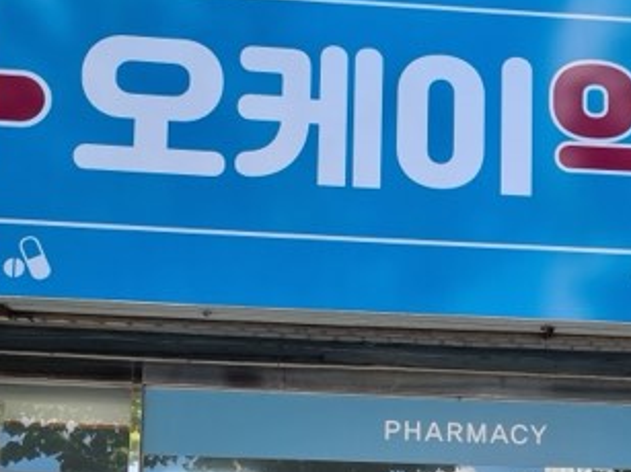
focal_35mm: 61
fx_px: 1112
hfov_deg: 31.2
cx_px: 458
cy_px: 513
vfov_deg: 22.7
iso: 50
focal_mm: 5.4
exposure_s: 1/479
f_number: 1.8
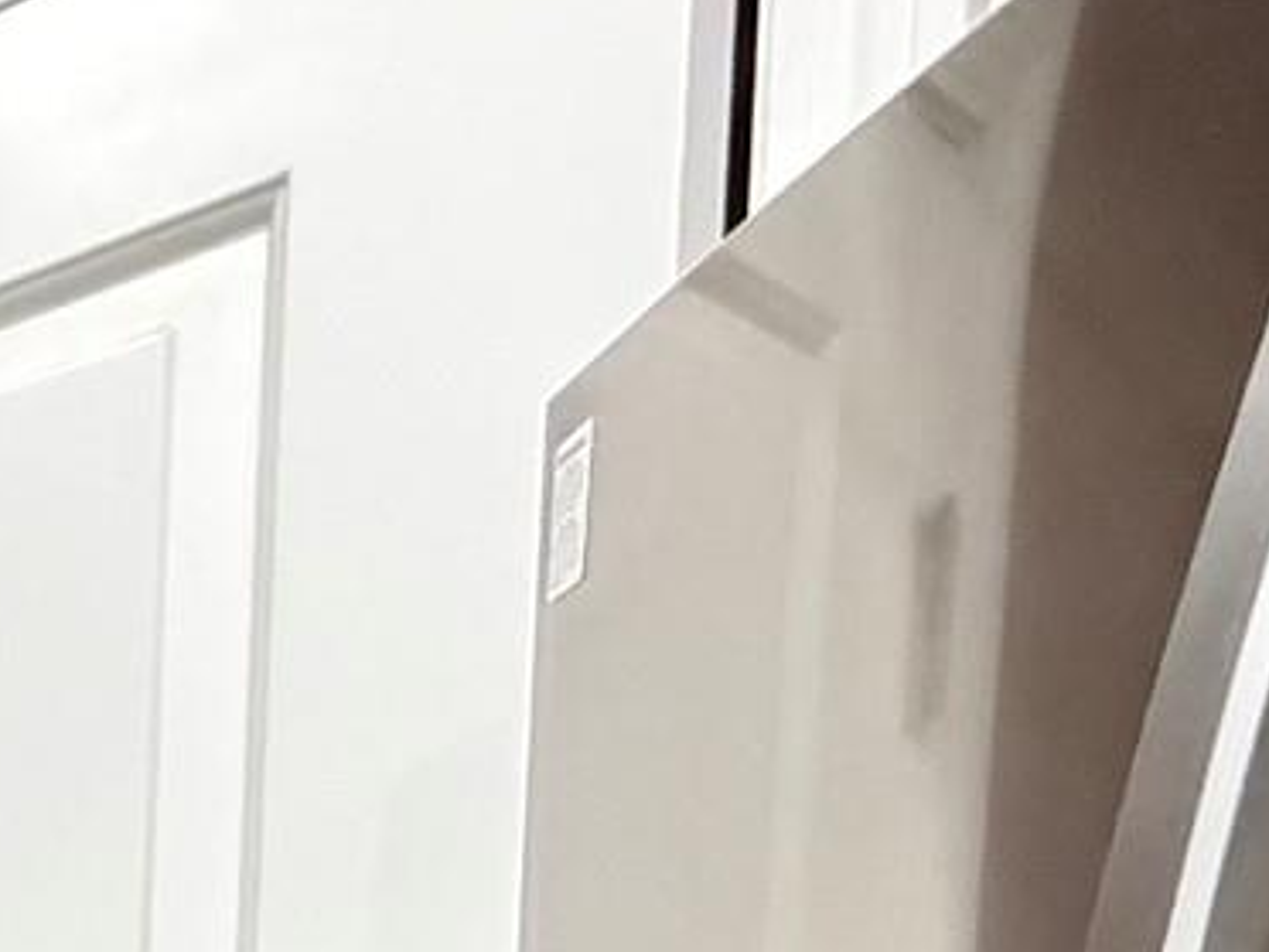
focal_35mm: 77
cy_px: 1672
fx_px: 2823
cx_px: -1726
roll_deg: +0.7
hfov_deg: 15.3
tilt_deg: -2.8
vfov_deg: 16.3
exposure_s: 1/60
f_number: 2.2
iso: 1250
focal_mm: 2.22
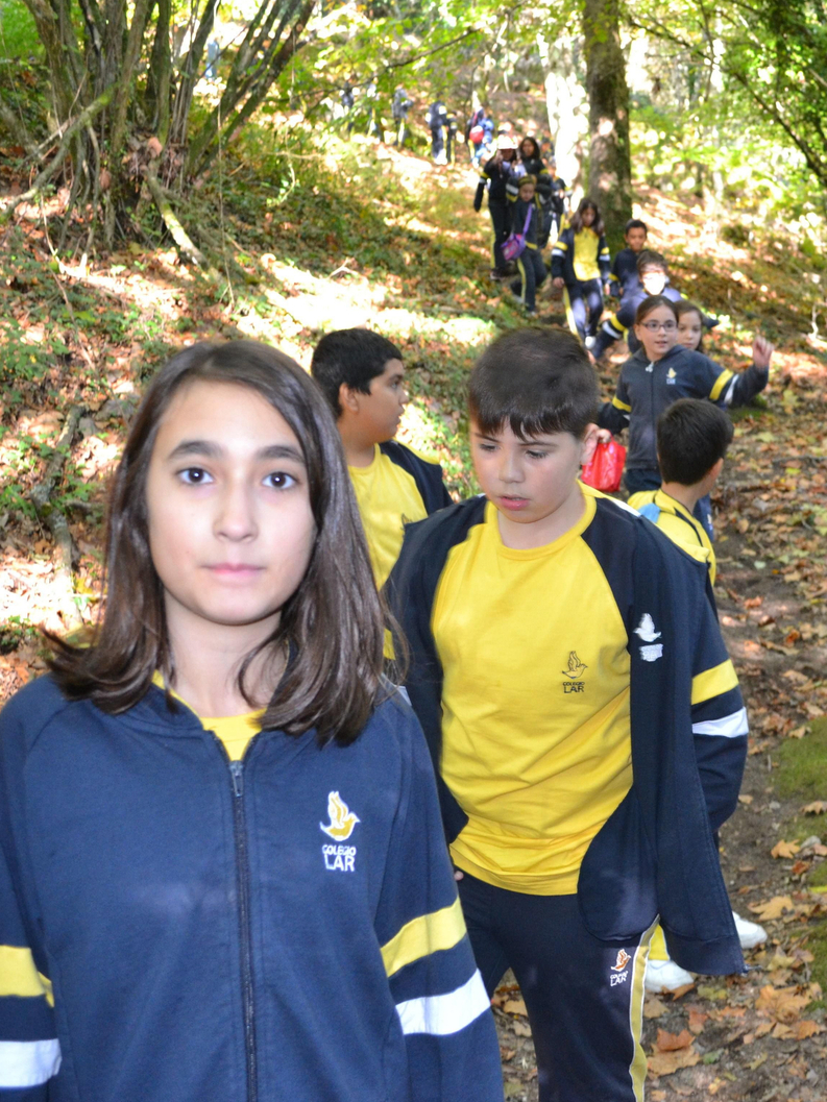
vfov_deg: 39.7
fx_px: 1529
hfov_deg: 29.8
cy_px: 554
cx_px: 618
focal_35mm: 48
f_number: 3.8
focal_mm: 22
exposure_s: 1/60
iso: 900
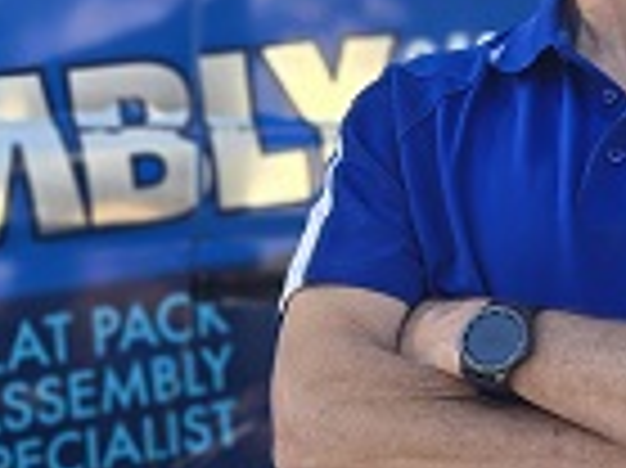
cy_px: 313
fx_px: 1500
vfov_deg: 17.7
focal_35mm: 83
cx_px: 86
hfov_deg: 23.1
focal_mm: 6.3
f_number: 1.7
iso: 12
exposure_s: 1/117
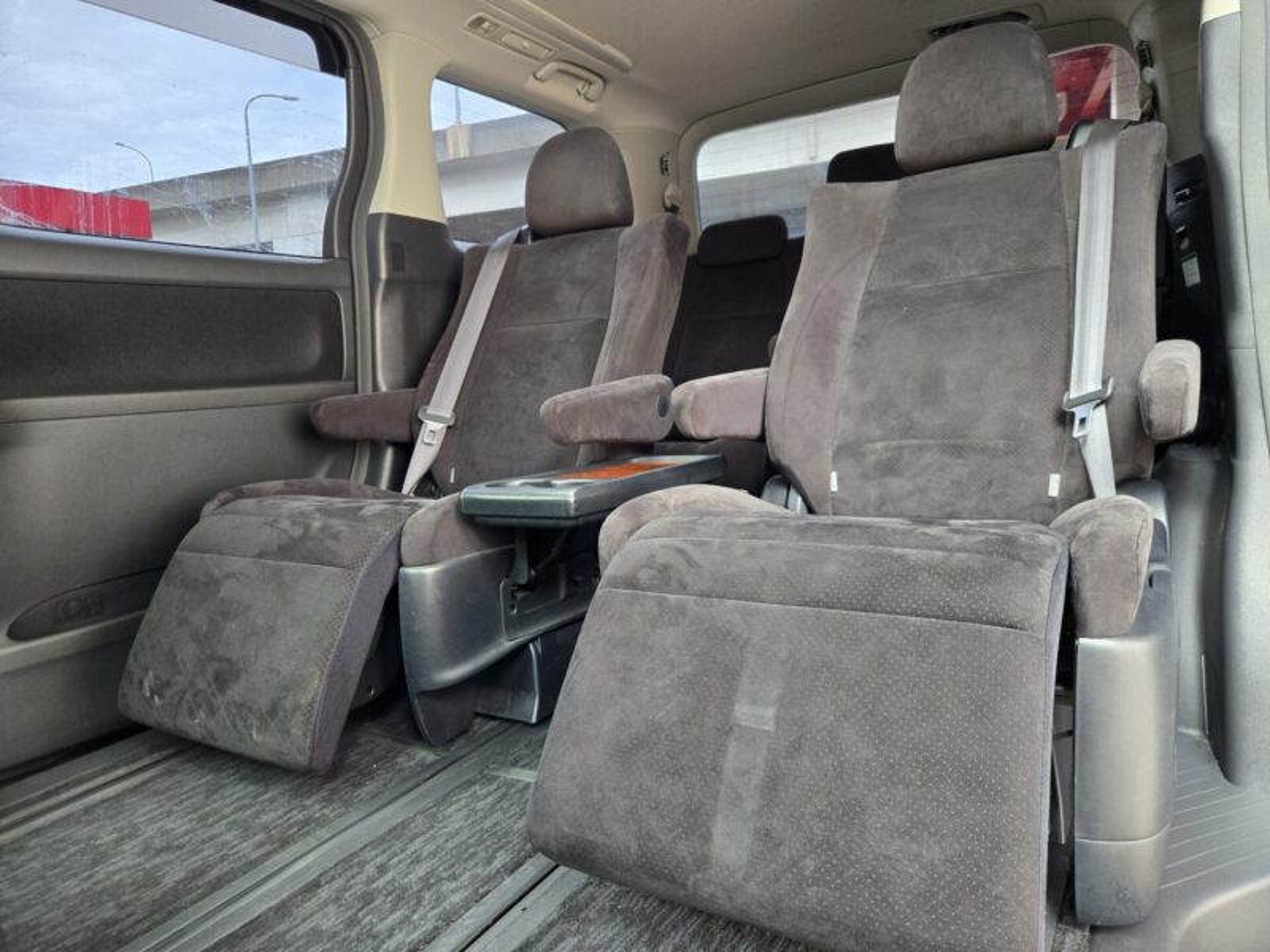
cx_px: 635
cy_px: 476
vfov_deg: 58.9
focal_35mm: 23
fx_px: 844
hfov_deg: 73.9
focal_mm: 5.4
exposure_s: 1/180
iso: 200
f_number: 1.8
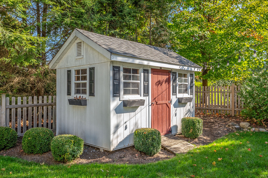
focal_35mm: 28
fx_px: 208
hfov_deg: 65.5
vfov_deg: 46.3
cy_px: 80
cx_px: 136
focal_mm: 16
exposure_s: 1/160
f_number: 8
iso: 250
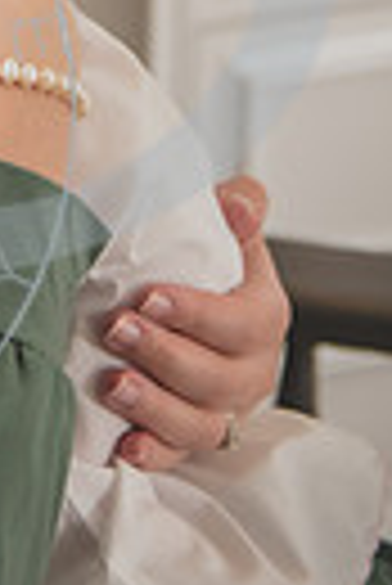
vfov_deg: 12.6
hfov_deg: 8.7
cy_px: -230
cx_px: -140
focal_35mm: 156
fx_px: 2541
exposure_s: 1/125
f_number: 2.8
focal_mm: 45
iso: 1600
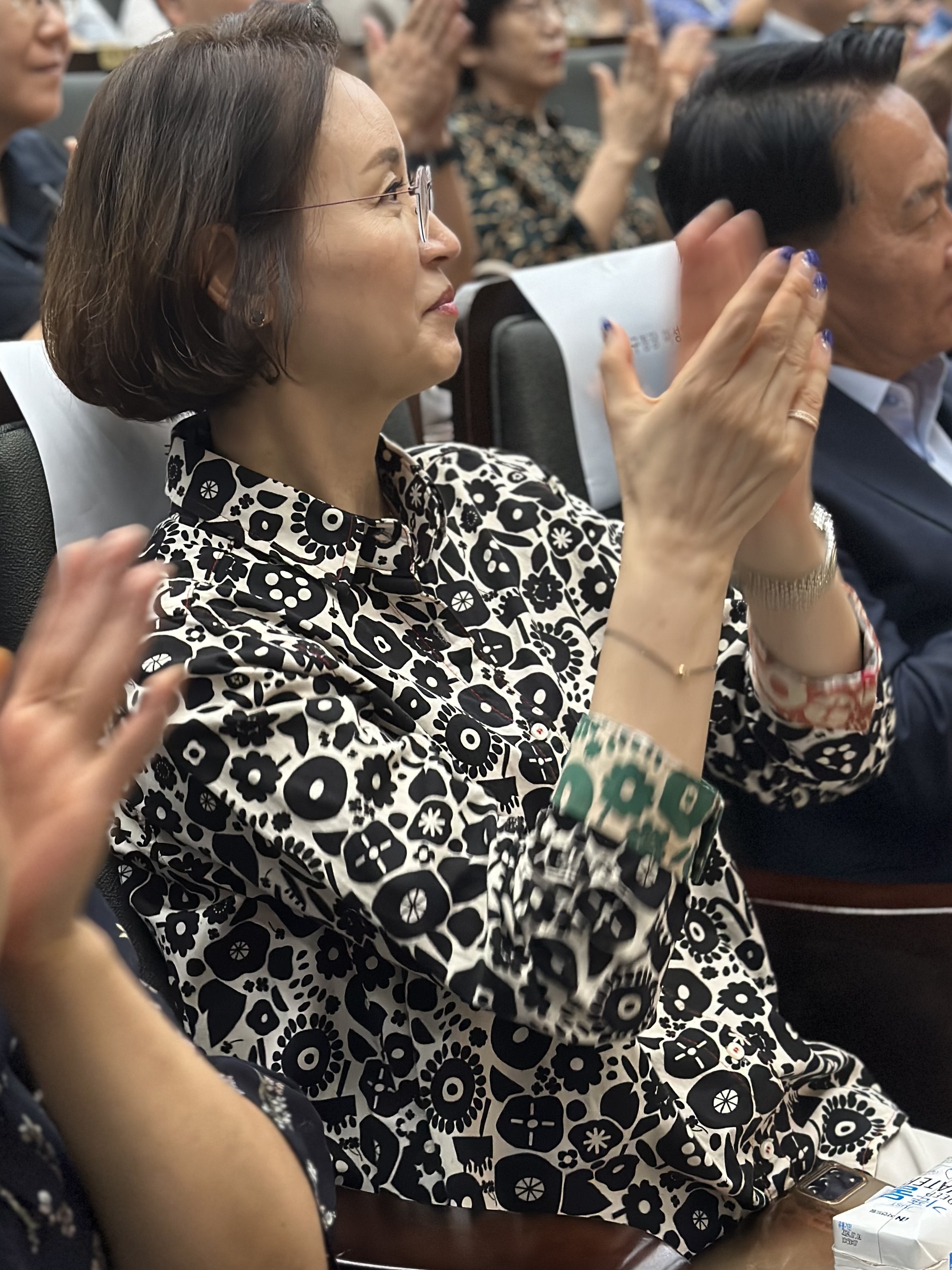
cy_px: 482
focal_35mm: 62
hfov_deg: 23.6
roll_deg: +1.8
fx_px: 2274
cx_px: 434
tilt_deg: -11.8
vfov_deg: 31.1
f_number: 1.78
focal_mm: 6.86
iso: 640
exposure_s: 1/40
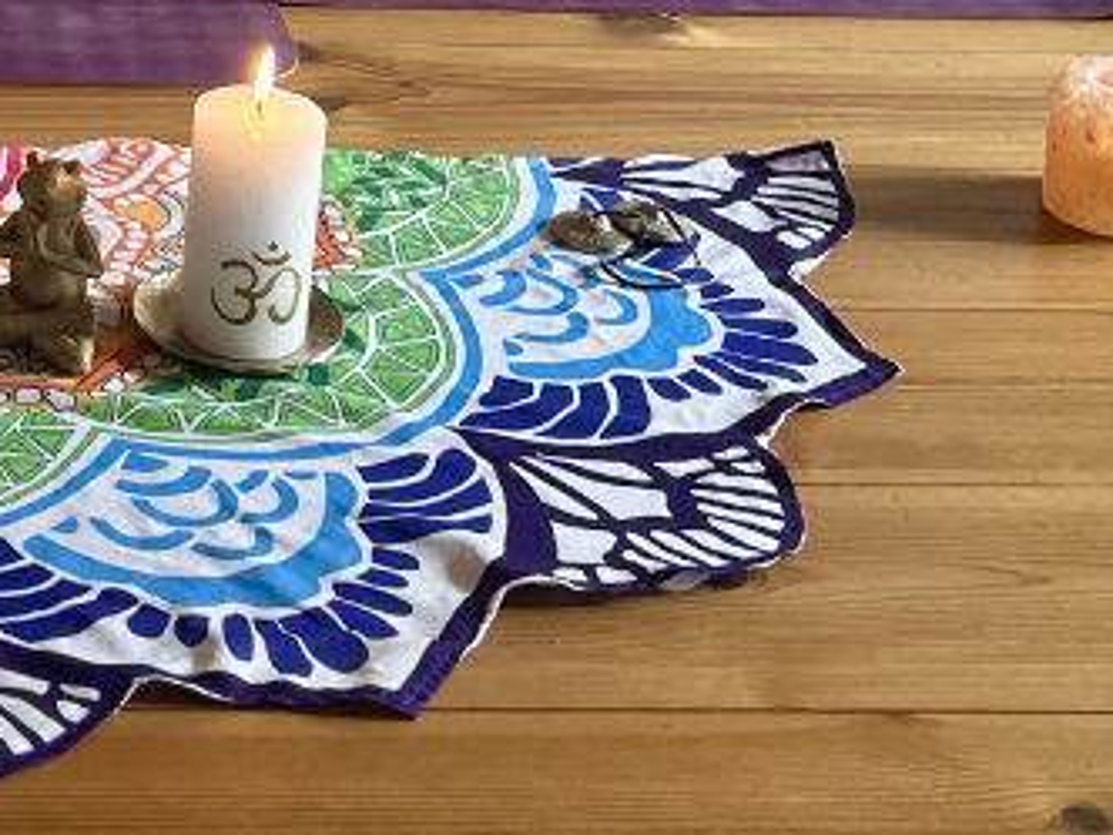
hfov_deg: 19.6
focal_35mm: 94
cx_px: -218
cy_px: -369
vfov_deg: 14.8
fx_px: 3022
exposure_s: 1/110
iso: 125
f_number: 1.5
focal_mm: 5.7
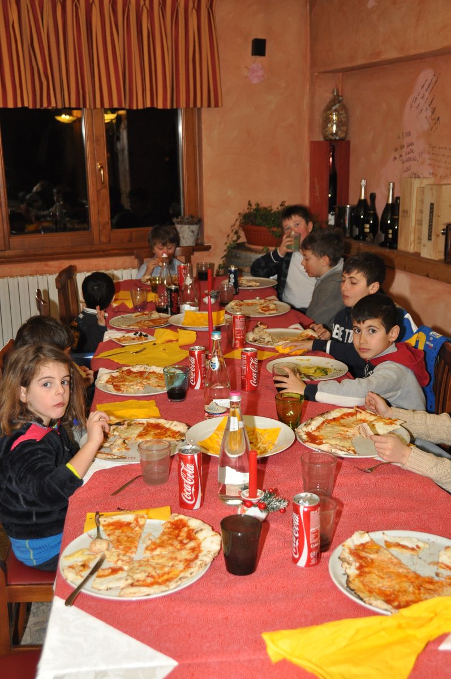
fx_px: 791
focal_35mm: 42
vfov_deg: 46.4
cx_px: 226
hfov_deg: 31.8
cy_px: 340
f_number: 4
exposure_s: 1/60
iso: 800
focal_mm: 28
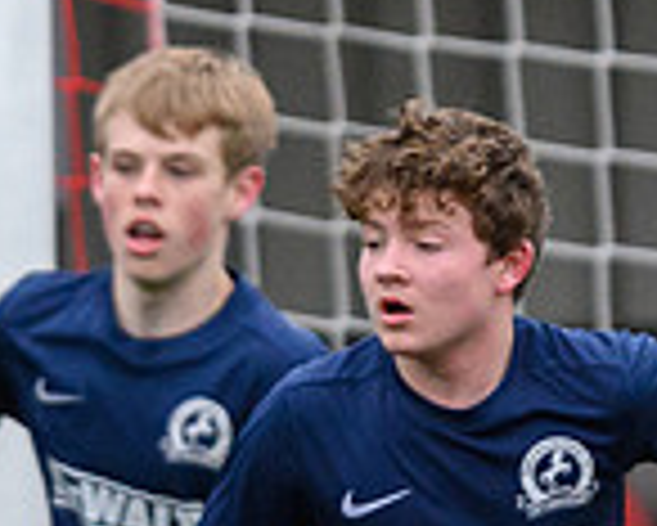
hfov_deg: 0.8
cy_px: 835
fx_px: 49461
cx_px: 339
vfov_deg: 0.6
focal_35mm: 2542
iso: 3200
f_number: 2.8
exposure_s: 1/2000
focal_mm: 400
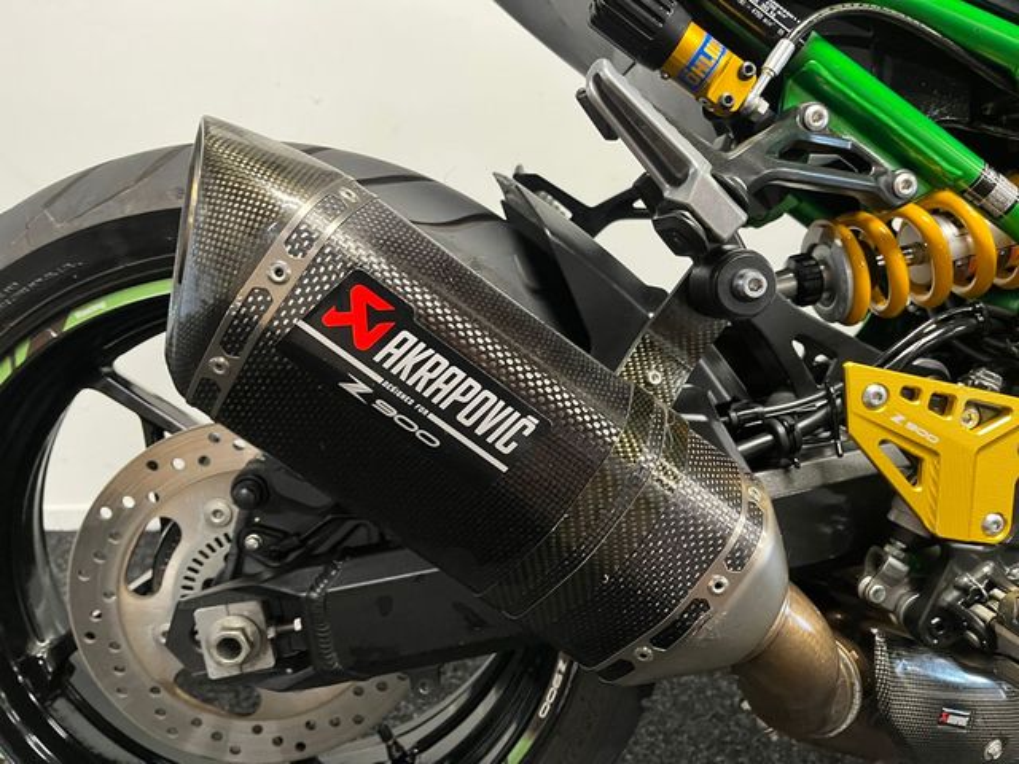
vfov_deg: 53.1
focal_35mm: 26
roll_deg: -0.5
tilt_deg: -16.1
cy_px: 382
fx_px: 765
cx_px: 510
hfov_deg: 67.3
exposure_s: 1/50
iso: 400
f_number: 1.6
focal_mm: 5.1
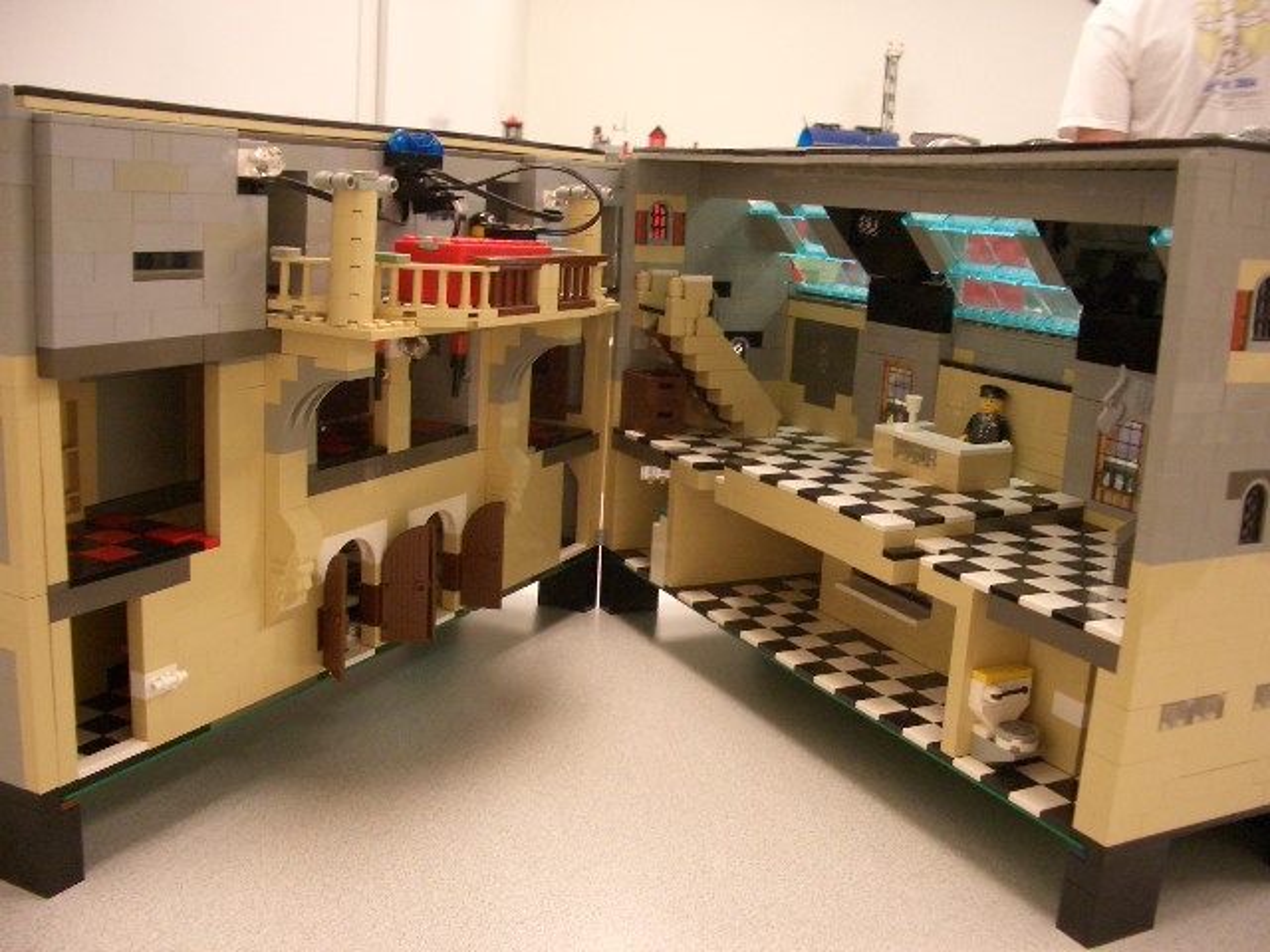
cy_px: 476
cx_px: 635
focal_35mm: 35
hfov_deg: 52.6
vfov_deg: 40.7
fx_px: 1284
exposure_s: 1/25
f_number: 2.6
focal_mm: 5.8
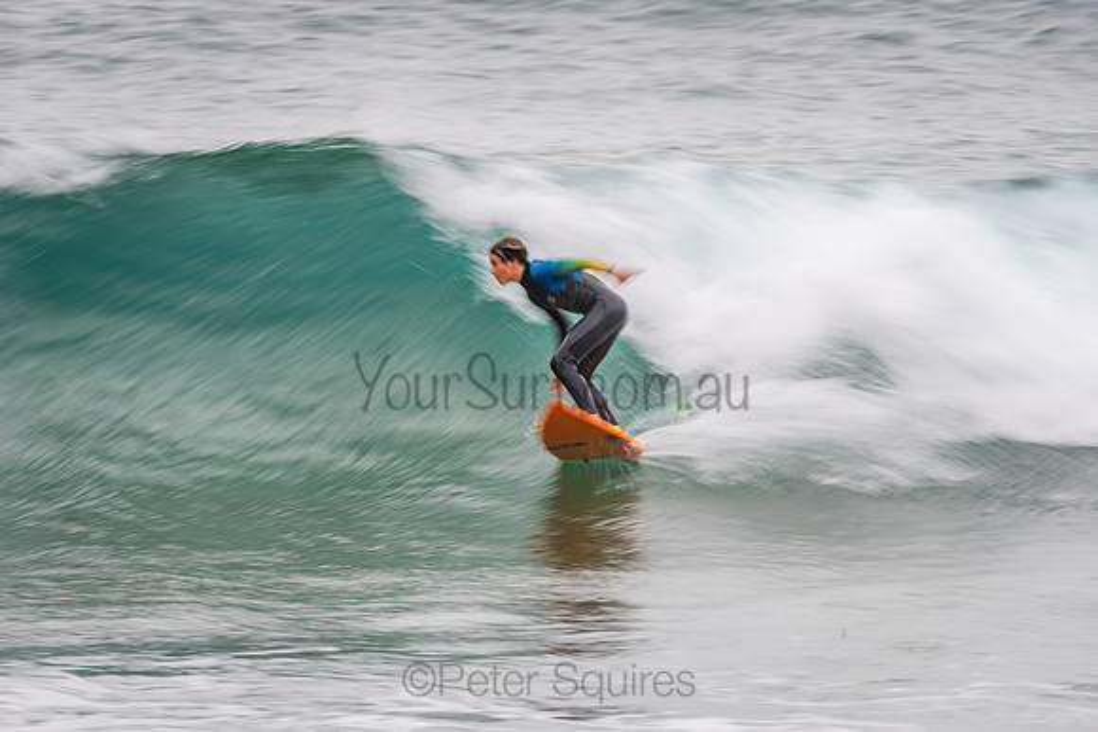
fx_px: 15253
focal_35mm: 500
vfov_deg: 2.8
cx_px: 549
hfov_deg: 4.1
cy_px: 366
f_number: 14
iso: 64
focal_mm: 500
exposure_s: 1/20
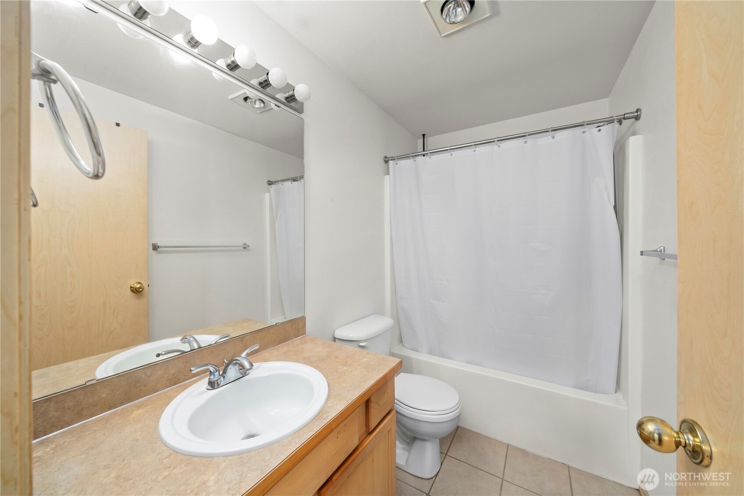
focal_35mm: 12
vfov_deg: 90.0
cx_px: 372
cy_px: 248
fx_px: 248
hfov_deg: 112.6
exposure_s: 1/5
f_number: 7.1
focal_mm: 12
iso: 1250
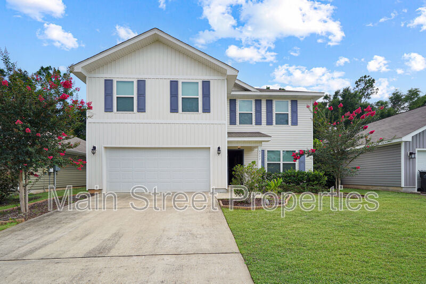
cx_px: 213
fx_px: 189
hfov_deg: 96.7
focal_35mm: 16
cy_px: 142
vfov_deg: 73.7
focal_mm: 16
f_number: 9
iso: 100
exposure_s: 1/125
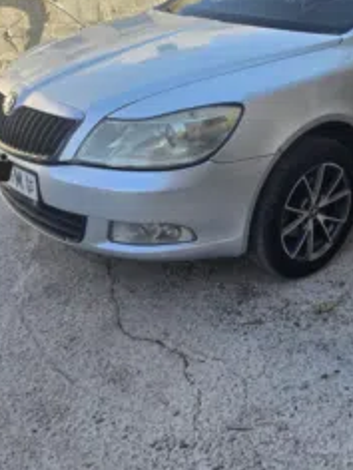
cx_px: 269
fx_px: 530
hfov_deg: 35.9
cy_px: 203
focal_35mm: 39
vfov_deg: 47.7
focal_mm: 6.3
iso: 16
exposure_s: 1/182
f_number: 1.7
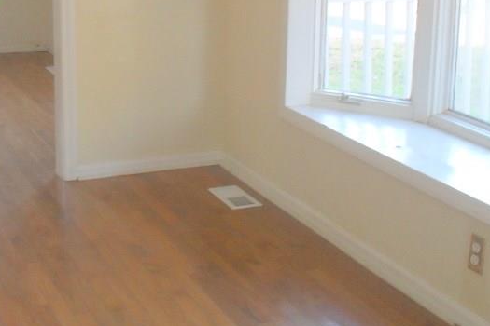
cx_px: 187
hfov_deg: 28.4
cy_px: 159
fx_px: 966
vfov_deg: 19.2
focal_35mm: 71
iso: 120
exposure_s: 1/45
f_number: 3.2
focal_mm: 6.3
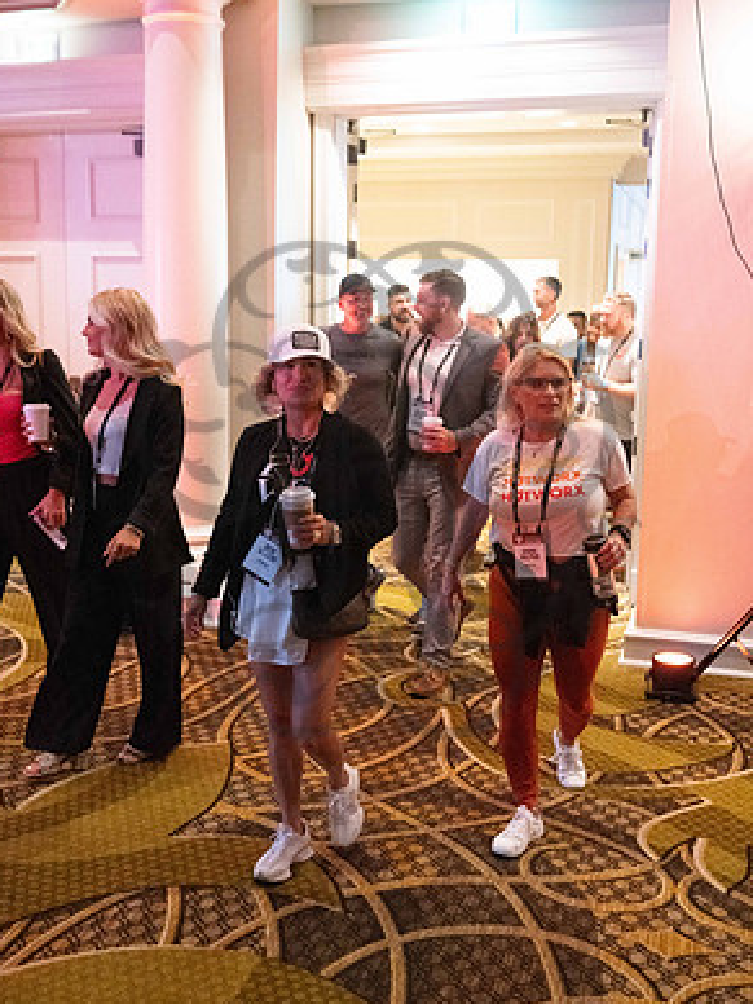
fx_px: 1131
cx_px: 375
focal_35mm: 39
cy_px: 492
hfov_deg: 36.8
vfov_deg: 47.9
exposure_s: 1/160
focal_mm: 35
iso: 8000
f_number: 2.8
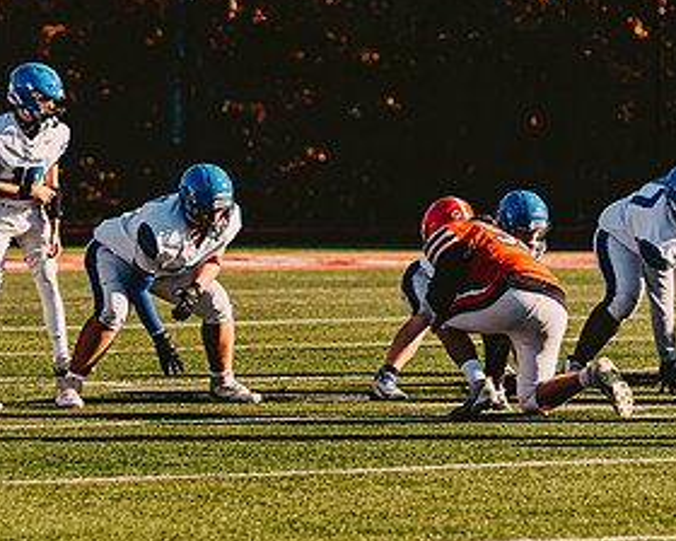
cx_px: 242
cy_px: 271
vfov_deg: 4.0
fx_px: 7823
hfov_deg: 4.9
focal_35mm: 391
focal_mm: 175
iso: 125
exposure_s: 1/2000
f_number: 3.5
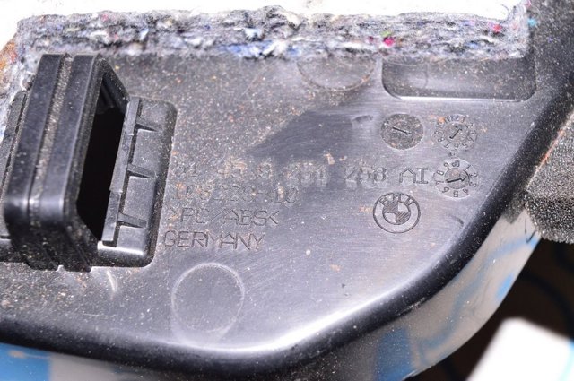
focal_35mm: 57
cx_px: 287
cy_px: 190
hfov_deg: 35.1
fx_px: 908
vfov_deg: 23.7
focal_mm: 38
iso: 1600
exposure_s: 1/200
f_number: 8
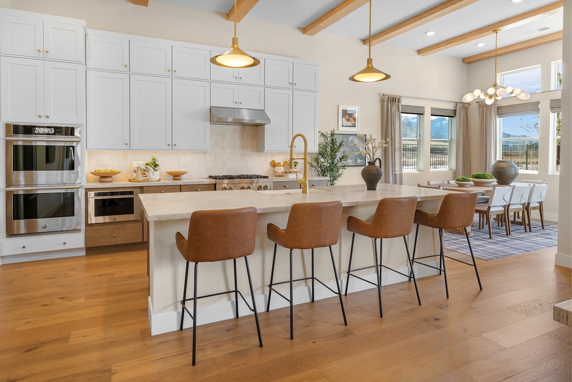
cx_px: 286
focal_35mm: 20
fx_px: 318
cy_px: 191
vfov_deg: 61.9
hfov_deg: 84.0
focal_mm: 20
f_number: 10
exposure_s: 1/2.5
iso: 200
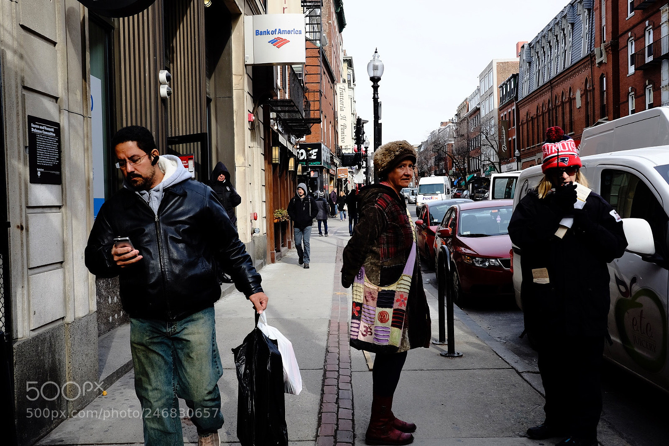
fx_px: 650
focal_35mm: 35
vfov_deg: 37.8
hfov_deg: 54.4
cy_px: 223
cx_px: 334
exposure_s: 1/500
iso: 400
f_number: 6.4
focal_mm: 23
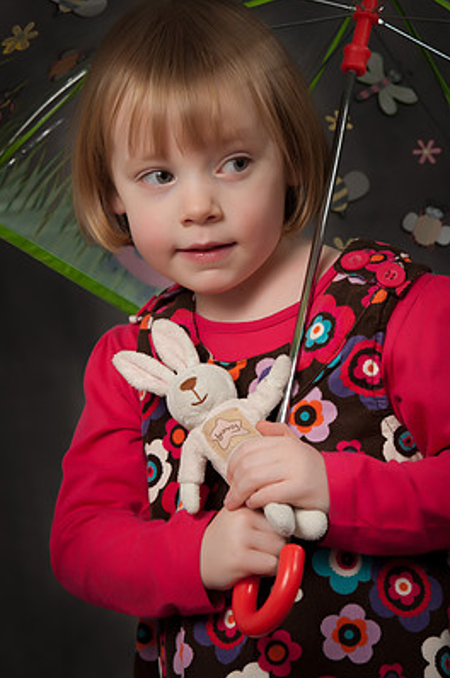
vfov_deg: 12.5
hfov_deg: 8.3
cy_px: 296
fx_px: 3086
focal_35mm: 164
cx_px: 217
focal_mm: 145
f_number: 5.6
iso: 100
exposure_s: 1/125
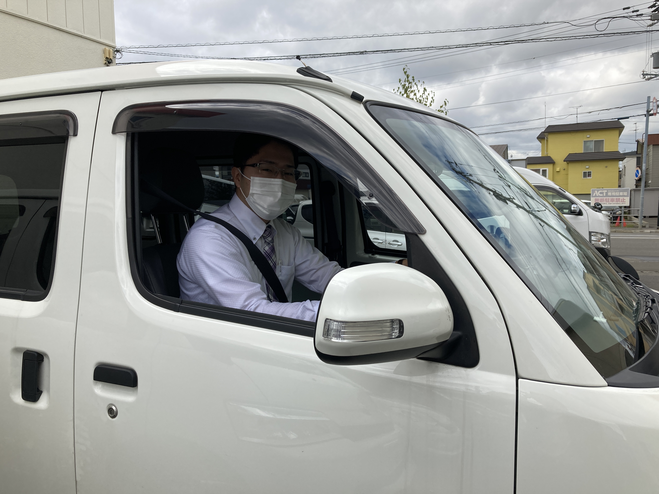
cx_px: 330
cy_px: 247
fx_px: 533
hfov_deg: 63.4
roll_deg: +1.3
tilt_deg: -6.4
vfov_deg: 49.7
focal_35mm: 28
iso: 20
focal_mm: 3.99
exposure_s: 1/1200
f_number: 1.8
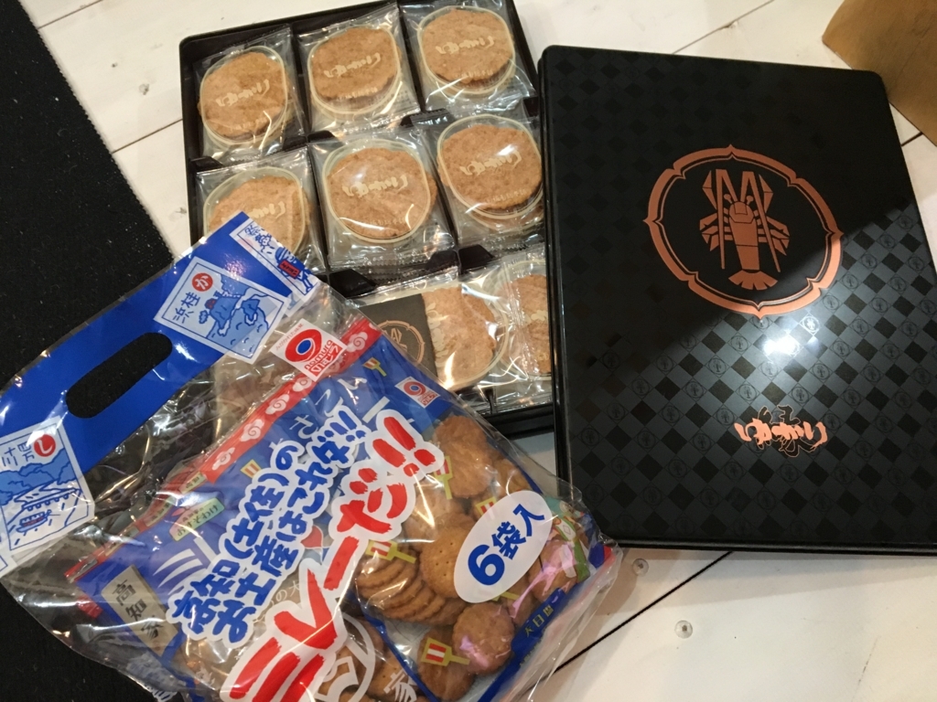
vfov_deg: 48.2
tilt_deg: -65.3
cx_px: 468
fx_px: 785
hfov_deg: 61.7
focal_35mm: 29
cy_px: 351
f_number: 2.2
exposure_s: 1/25
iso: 200
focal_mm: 4.15
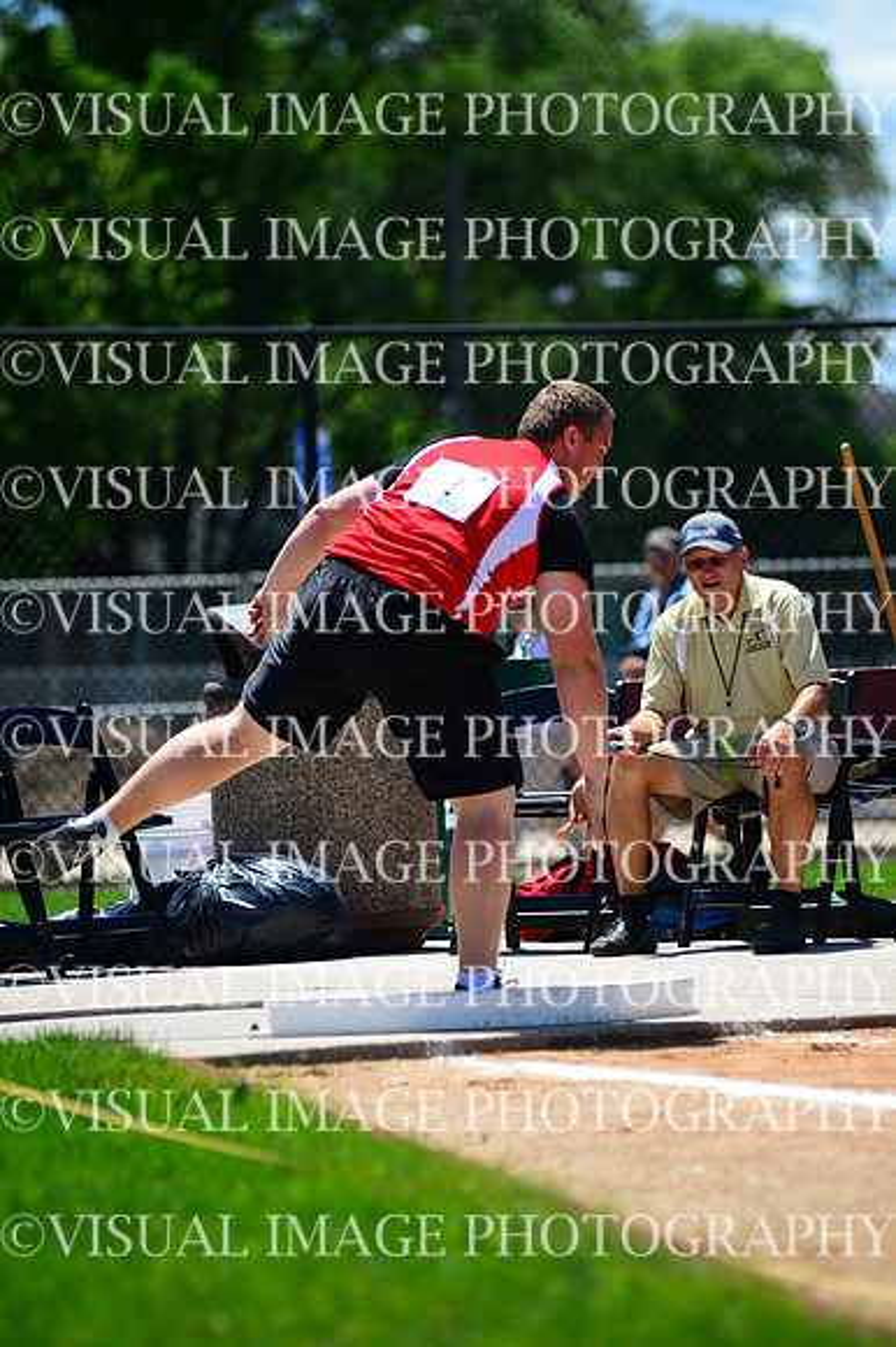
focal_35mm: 200
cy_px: 674
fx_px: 7475
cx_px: 448
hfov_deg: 6.9
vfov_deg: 10.3
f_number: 4
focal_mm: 200
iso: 320
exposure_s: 1/2500
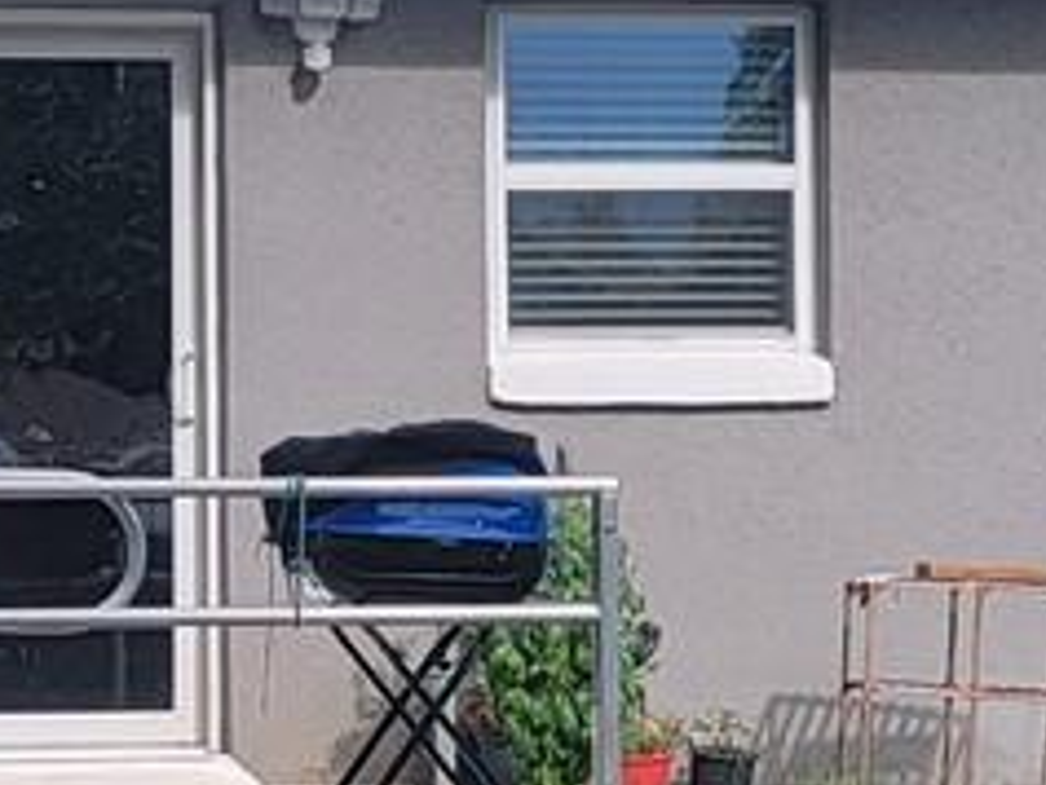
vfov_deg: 9.2
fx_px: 4898
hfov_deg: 12.2
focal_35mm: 162
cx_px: 300
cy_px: 331
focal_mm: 6.7
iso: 16
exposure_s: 1/827
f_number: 1.8
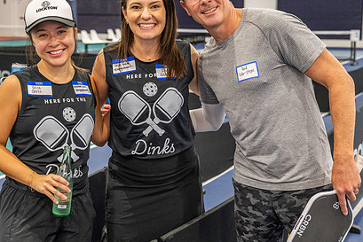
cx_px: 144
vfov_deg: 20.0
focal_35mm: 68
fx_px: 686
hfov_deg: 29.6
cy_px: 86
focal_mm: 48
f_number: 4.5
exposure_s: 1/200
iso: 4000
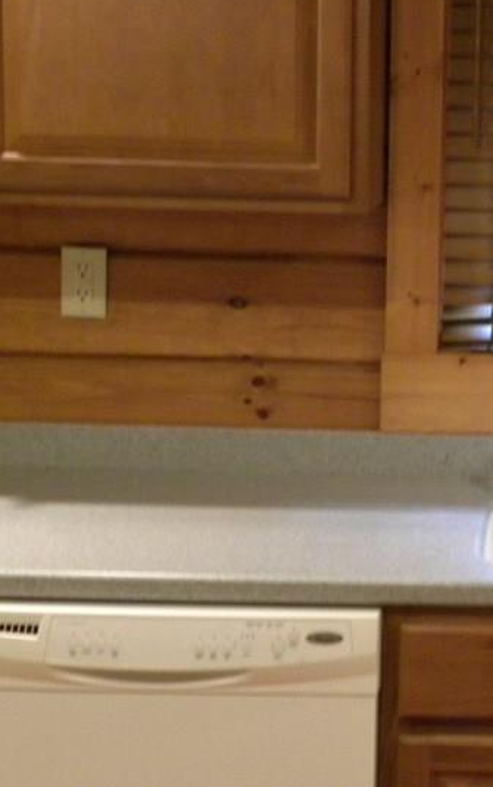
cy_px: 287
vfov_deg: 27.4
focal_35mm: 75
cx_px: 658
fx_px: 1610
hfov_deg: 16.4
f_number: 3.2
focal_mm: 6.6
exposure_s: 1/21.7
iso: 400
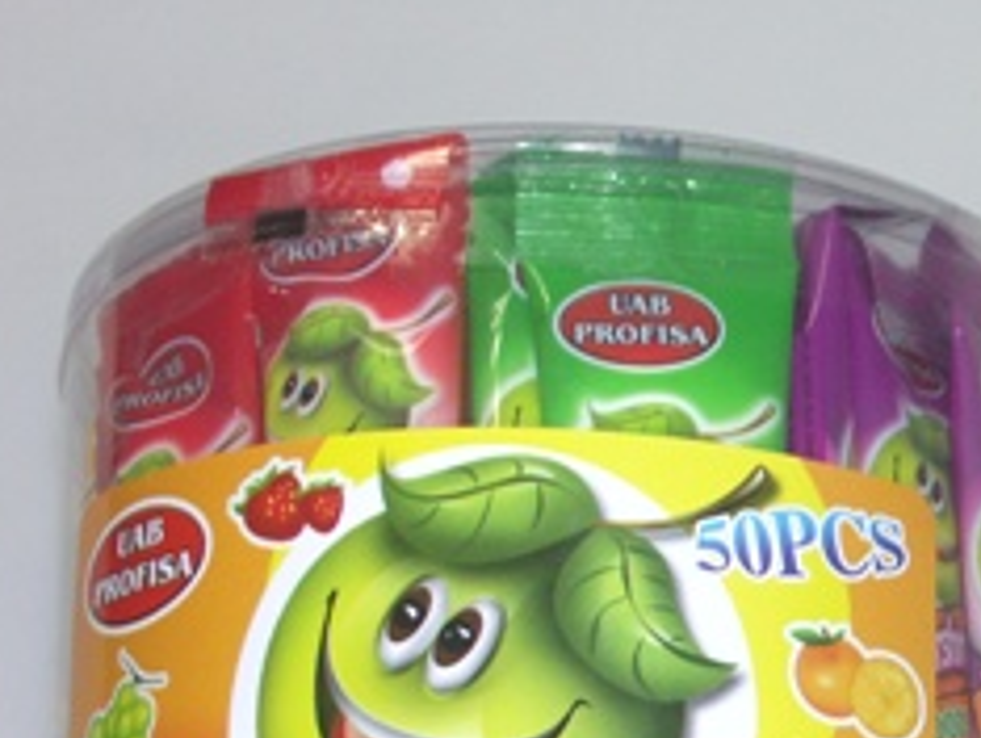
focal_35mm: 106
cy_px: 751
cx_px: 1239
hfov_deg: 17.5
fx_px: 3007
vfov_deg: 13.8
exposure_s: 1/50
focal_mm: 9.81
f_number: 3.2
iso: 100
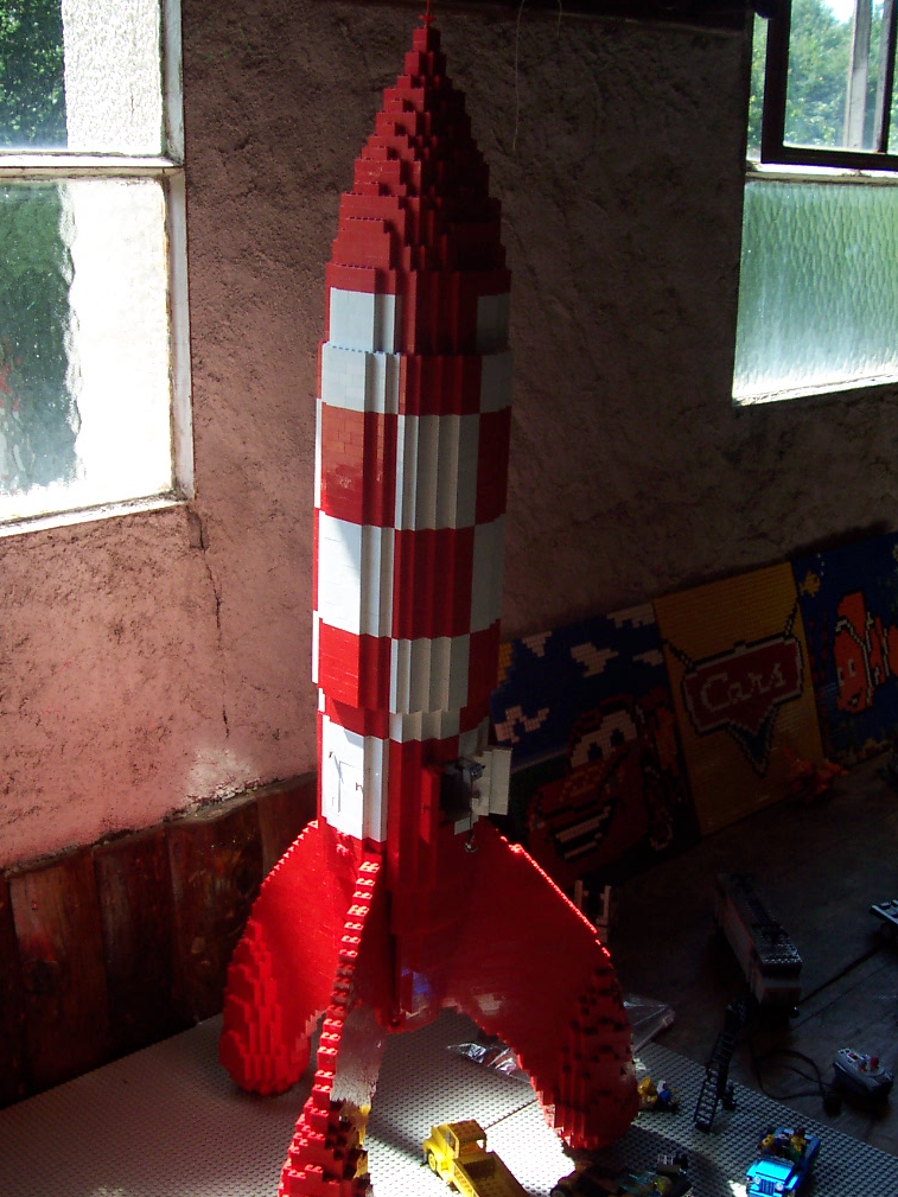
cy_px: 698
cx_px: 394
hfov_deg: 32.8
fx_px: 1522
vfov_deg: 42.8
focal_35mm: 44
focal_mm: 5.6
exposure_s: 1/250
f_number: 2.8
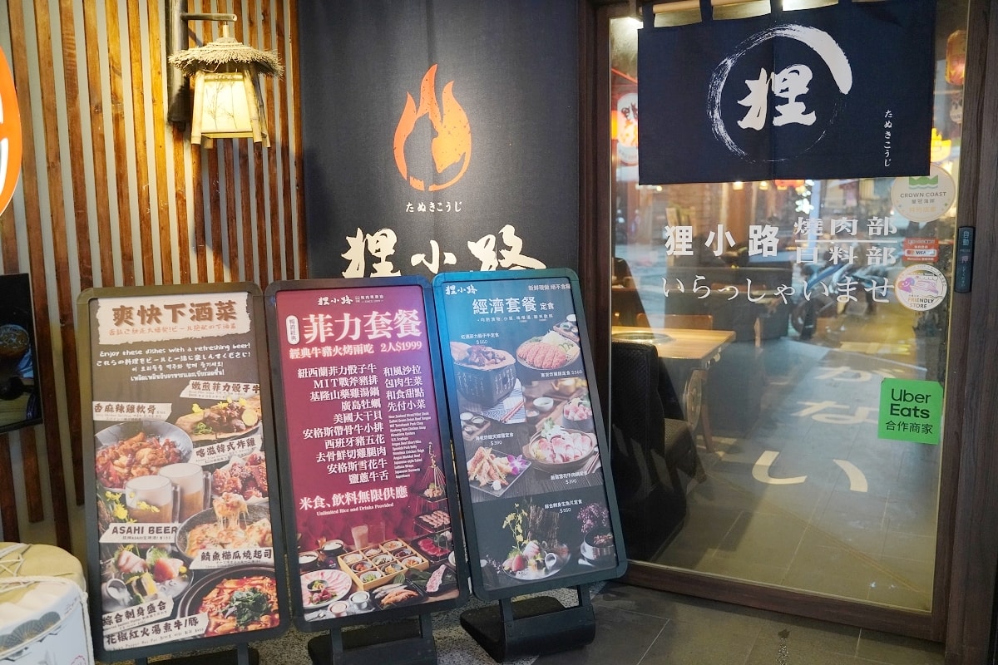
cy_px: 332
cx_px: 499
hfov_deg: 60.3
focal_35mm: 31
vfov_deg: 42.3
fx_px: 859
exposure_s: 1/160
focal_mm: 31
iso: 4000
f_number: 2.8
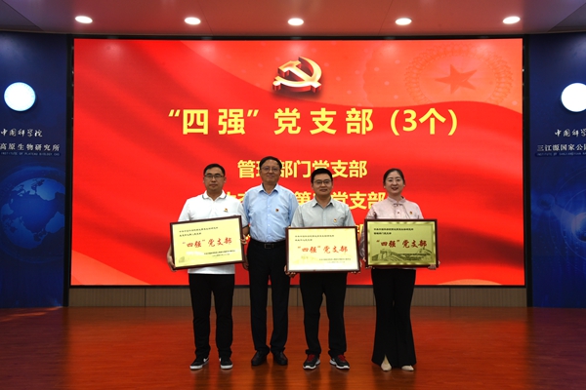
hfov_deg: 54.4
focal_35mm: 35
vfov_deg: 37.9
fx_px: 570
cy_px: 195
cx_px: 293
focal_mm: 35
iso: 1000
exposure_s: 1/80
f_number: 14
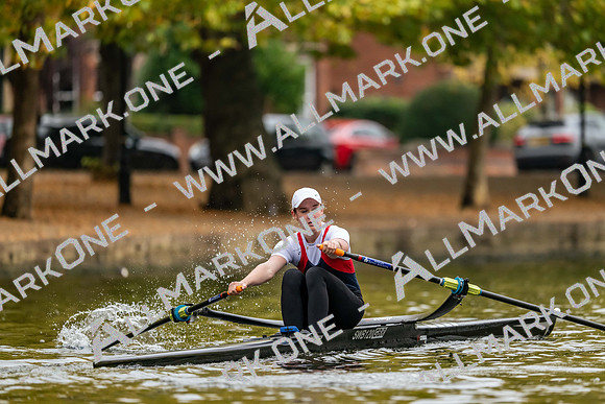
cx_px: 302
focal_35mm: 400
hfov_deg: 5.2
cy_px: 202
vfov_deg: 3.4
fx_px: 6723
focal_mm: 400
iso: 2000
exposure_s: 1/2500
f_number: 4.5
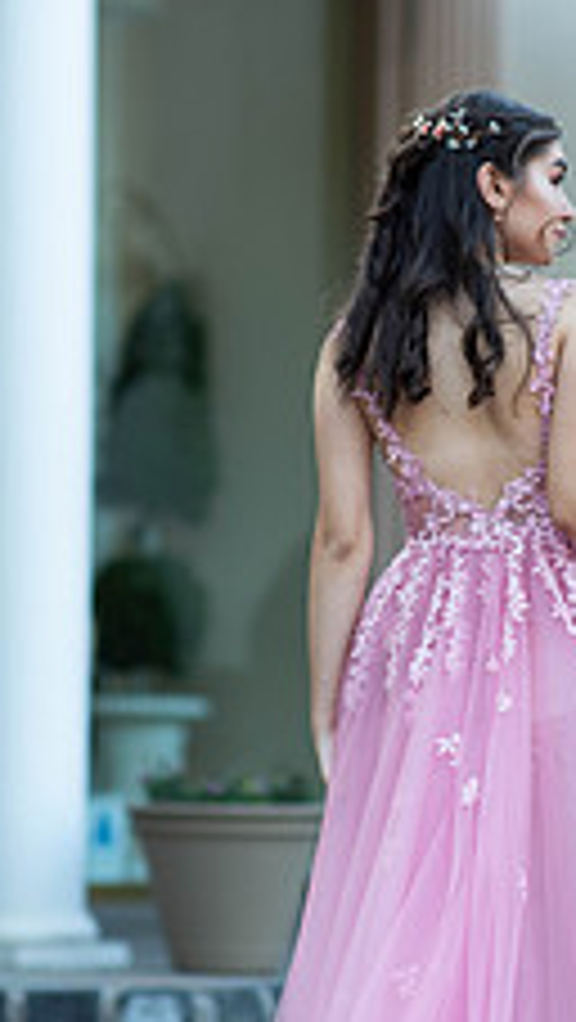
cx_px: 412
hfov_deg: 6.9
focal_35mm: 176
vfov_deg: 12.2
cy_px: 500
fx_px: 4770
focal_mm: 85
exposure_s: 1/640
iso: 250
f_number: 2
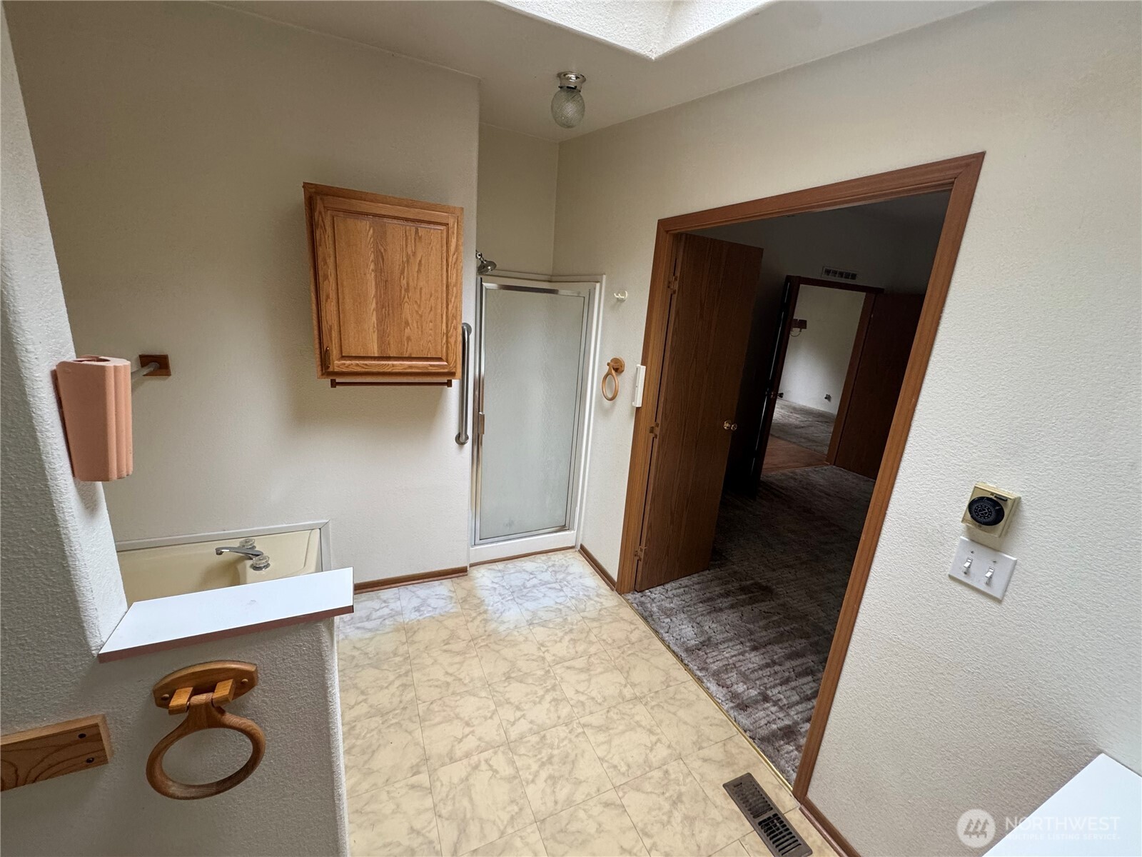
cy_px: 428
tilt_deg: -16.3
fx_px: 462
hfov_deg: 102.1
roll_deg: -4.5
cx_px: 571
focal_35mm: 14
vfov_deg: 85.7
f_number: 2.2
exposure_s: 1/120
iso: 200
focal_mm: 2.22
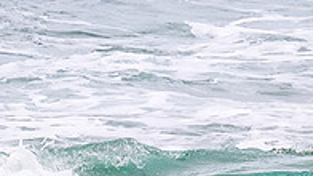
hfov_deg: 0.8
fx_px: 21882
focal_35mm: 2638
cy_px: 197
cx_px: 287
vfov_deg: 0.5
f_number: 11
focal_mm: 680
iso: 1100
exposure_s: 1/2000
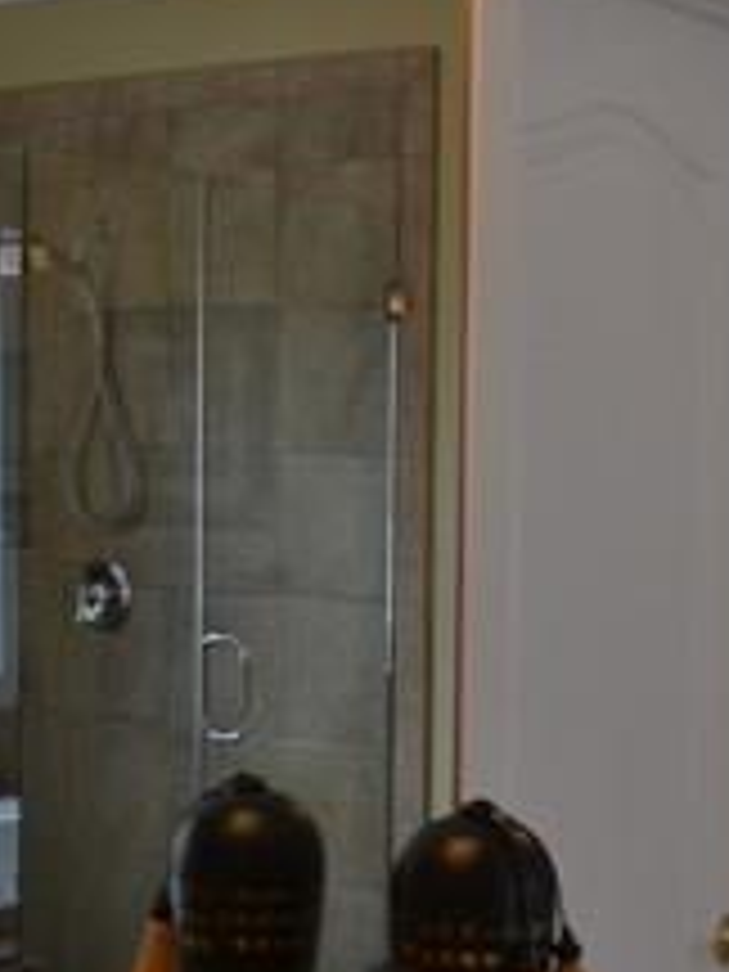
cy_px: 538
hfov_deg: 19.0
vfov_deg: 25.3
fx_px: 2162
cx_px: 202
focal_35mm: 77
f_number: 4.5
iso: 400
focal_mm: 18
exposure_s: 1/80
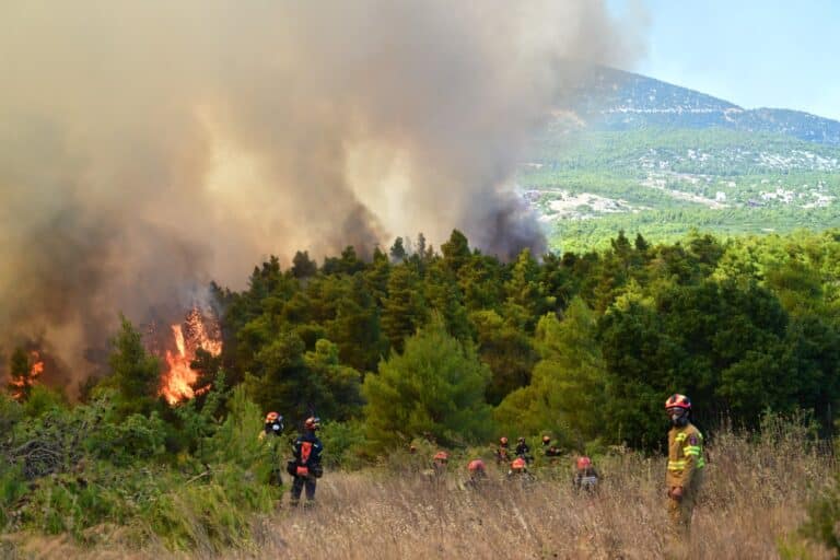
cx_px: 420
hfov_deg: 34.5
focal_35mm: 58
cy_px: 280
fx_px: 1353
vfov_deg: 23.4
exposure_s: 1/2000
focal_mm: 58
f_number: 4.5
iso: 1250
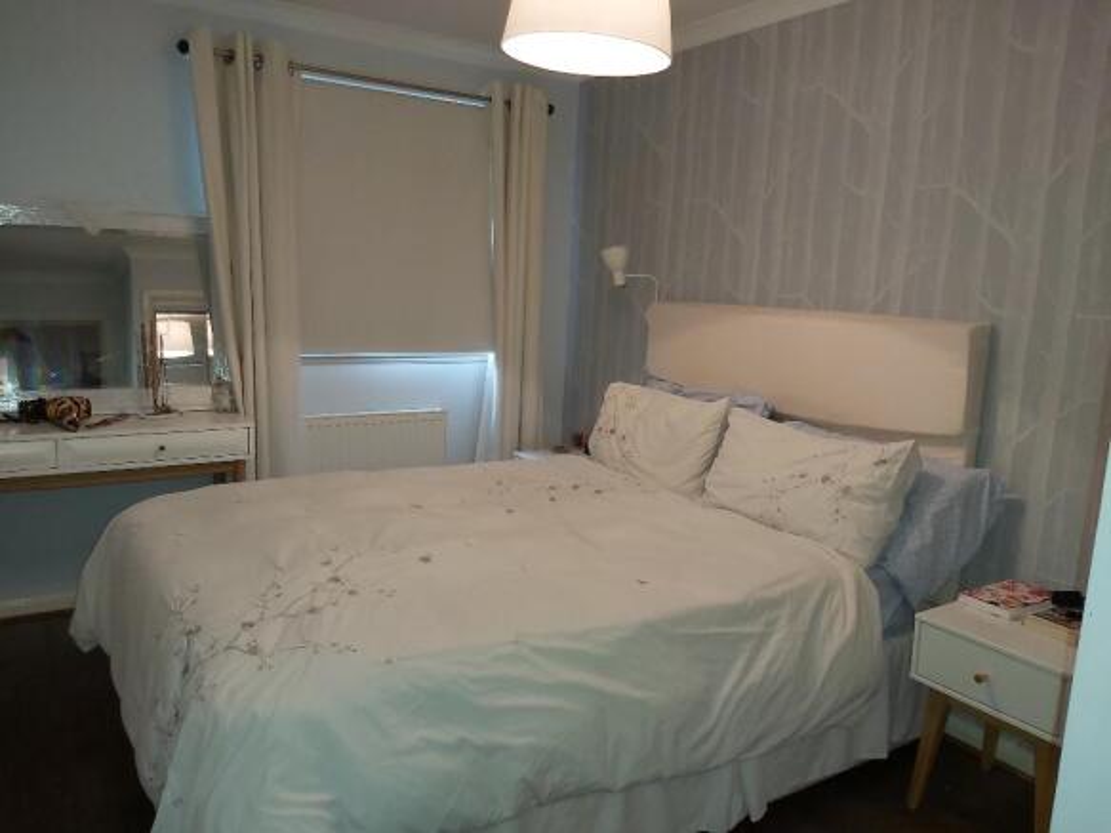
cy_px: 416
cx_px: 556
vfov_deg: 53.0
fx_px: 834
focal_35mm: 26
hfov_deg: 67.3
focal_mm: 3.92
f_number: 1.7
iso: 200
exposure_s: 1/50
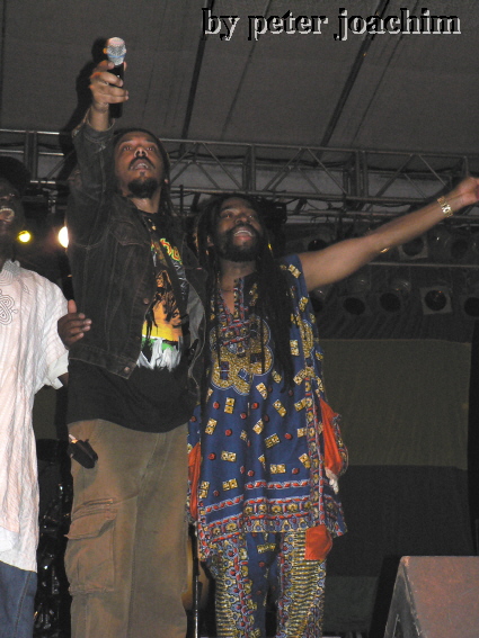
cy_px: 319
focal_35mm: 68
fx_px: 1255
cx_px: 240
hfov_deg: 21.6
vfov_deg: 28.6
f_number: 3.2
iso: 400
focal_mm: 11.6
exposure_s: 1/60
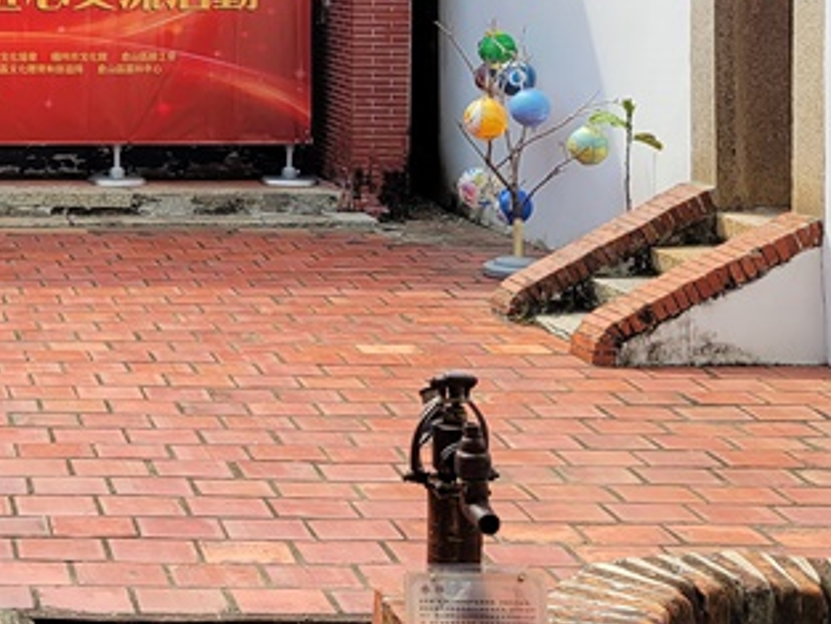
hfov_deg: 22.0
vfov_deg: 17.3
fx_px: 1993
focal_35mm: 83
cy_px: -19
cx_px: -125
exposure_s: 1/609
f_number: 1.8
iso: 40
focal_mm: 5.4
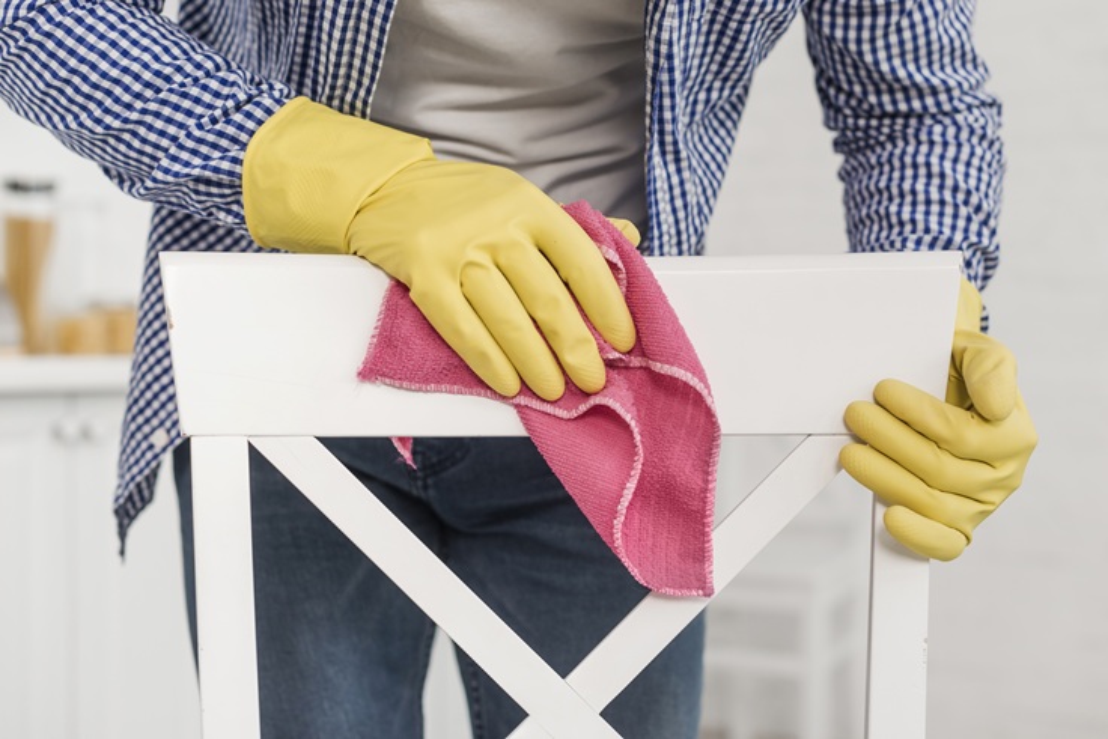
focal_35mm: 50
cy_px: 370
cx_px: 554
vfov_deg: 27.0
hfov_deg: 39.6
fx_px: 1539
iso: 320
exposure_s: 1/100
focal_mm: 50
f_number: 3.5
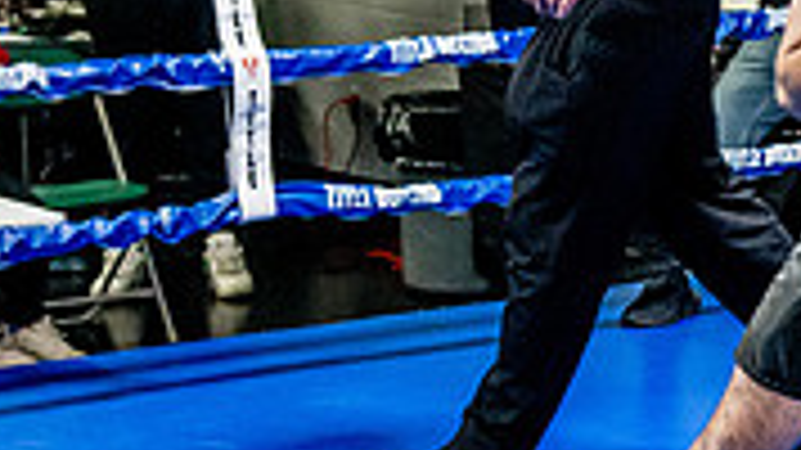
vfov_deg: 7.7
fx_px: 3334
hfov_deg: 12.9
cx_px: 1233
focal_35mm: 157
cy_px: 241
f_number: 2.8
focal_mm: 31
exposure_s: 1/800
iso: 5000
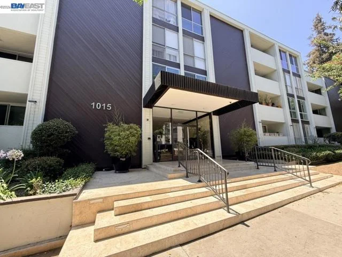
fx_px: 138
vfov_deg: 85.7
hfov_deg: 102.1
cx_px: 171
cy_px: 128
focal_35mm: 14
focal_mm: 2.22
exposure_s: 1/351
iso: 64
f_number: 2.2
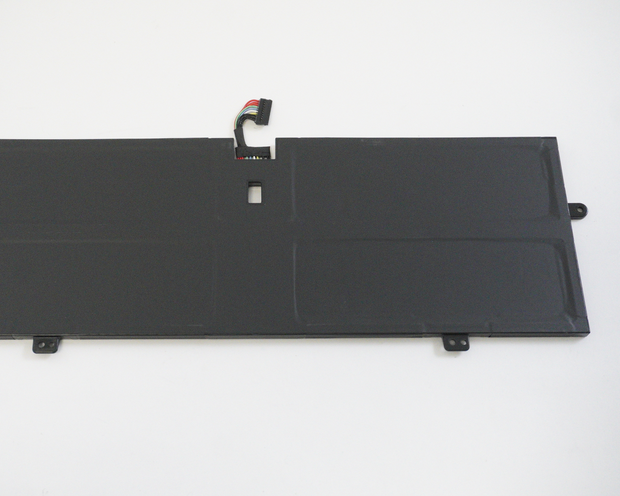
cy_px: 245
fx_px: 826
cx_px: 260
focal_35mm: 45
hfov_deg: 41.0
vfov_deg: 33.4
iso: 6400
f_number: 5.6
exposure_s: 1/250
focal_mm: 26
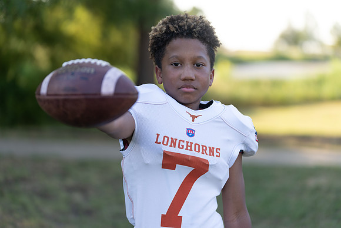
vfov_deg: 12.7
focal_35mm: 108
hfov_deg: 18.9
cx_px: 170
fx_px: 1023
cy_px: 114
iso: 160
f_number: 2.8
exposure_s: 1/400
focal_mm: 108
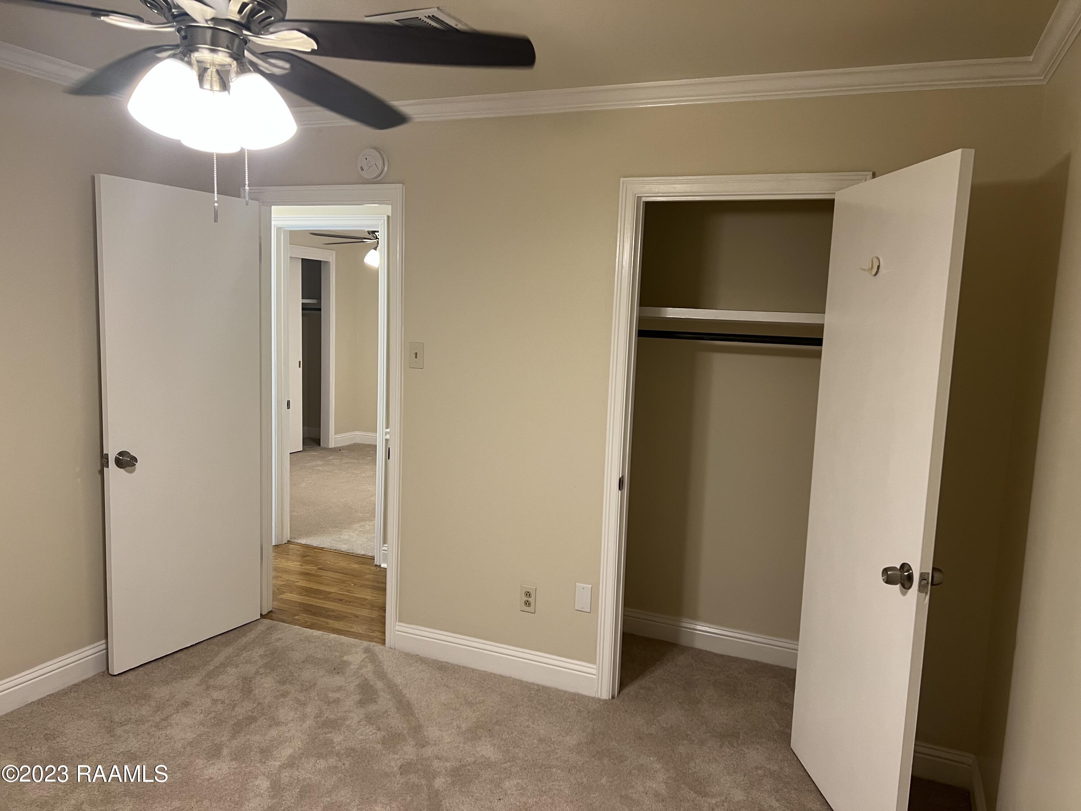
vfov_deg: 53.1
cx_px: 540
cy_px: 406
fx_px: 812
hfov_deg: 67.3
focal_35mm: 26
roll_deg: -1.7
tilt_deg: -7.8
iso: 100
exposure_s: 1/60
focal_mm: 5.7
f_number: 1.5
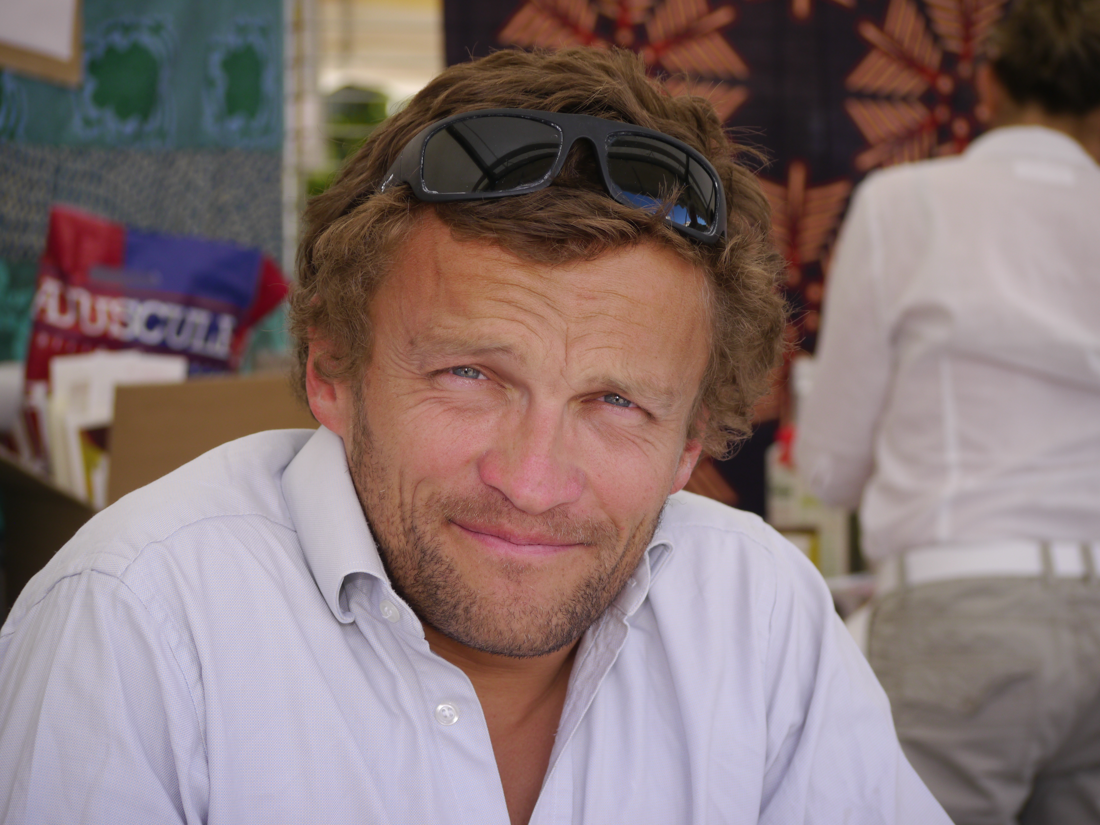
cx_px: 550
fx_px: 2860
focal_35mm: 90
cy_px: 412
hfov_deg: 21.8
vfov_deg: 16.4
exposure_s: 1/250
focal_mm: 45
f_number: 4
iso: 160
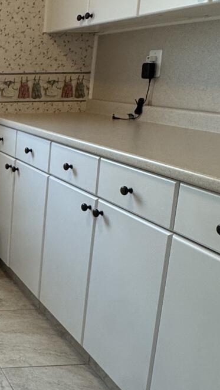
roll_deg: +1.2
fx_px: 477
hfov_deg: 20.4
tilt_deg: -12.5
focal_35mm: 46
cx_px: -147
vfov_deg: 44.5
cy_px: 173
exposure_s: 1/120
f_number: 2.2
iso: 160
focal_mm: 2.22
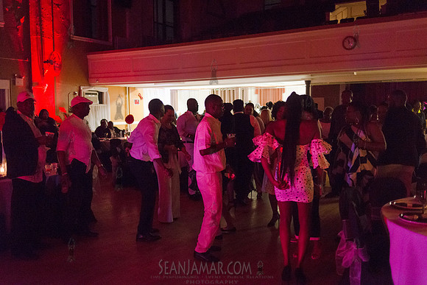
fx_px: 415
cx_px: 214
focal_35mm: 35
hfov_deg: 54.4
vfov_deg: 37.9
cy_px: 142
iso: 4000
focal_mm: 35
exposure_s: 1/125
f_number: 2.5
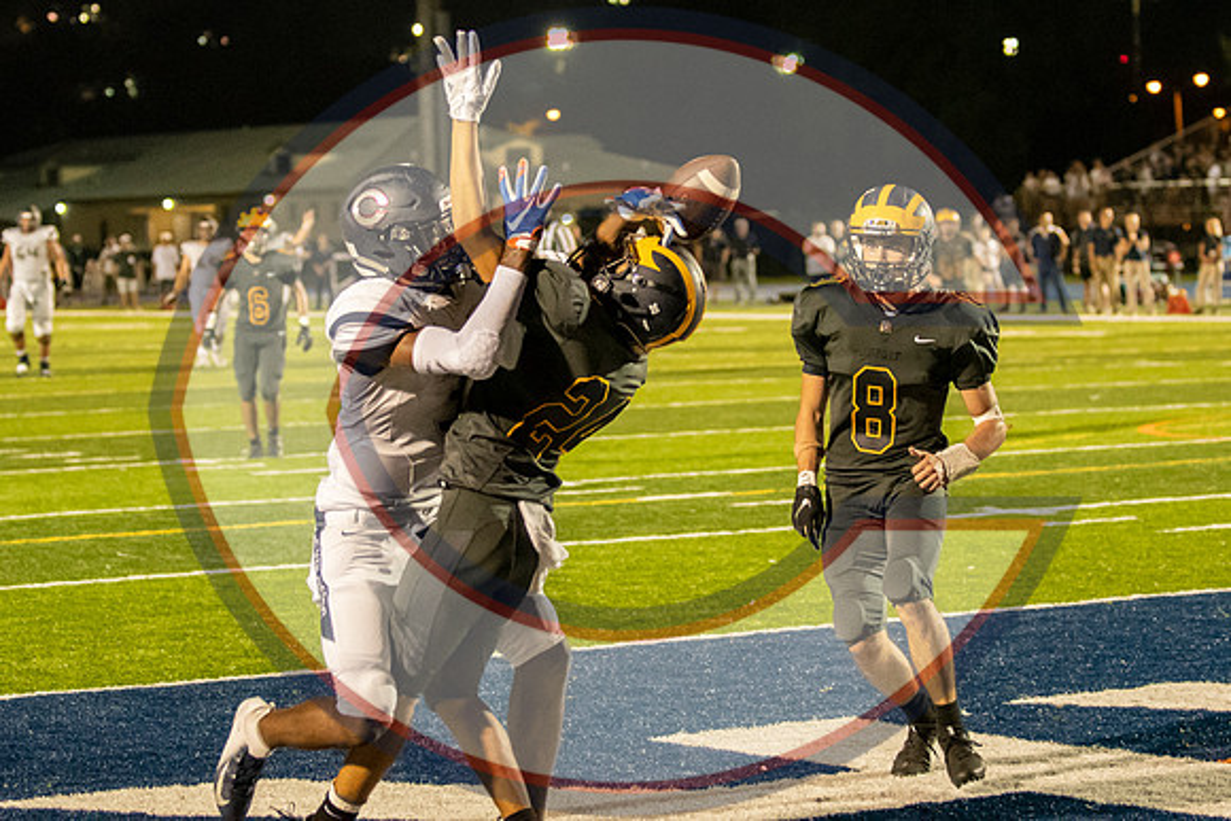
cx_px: 576
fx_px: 4381
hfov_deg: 16.0
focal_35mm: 128
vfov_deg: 10.7
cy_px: 320
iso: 10000
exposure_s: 1/1000
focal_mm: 70
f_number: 2.8
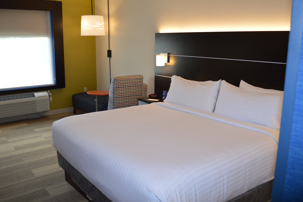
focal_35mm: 33
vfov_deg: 39.9
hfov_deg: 57.3
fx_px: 278
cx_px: 152
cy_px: 101
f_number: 4.5
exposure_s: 1/80
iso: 400
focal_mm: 22
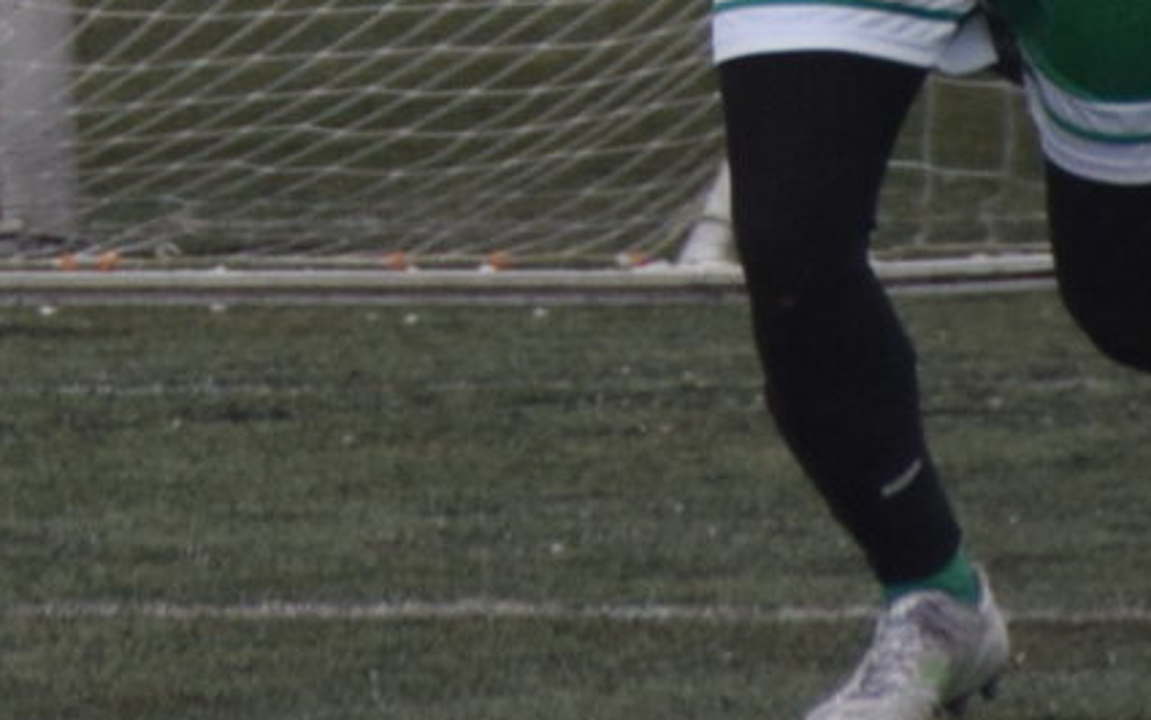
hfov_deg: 1.1
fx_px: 57772
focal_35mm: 1841
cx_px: -1026
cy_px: -1038
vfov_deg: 0.7
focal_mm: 200
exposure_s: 1/800
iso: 800
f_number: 5.6
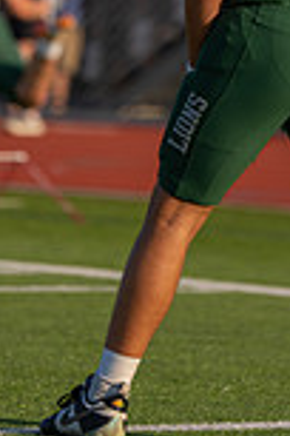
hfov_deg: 3.4
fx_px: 4821
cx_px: 193
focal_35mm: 399
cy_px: -142
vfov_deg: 5.1
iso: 100
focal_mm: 136
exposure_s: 1/2000
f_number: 2.8
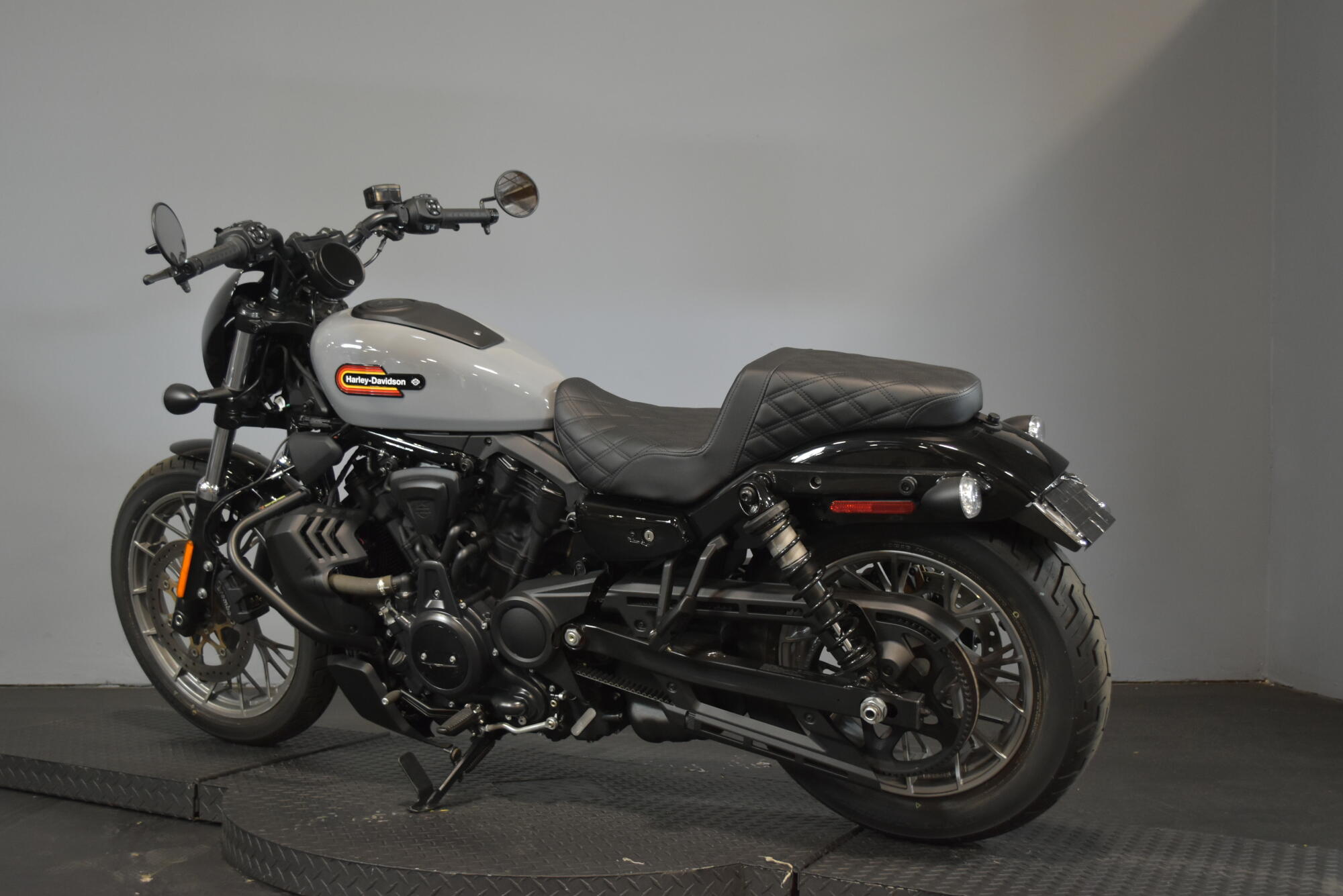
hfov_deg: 49.5
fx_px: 1455
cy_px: 448
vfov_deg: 34.2
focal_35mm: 39
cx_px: 672
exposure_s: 1/30
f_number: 4.2
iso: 1100
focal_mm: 26
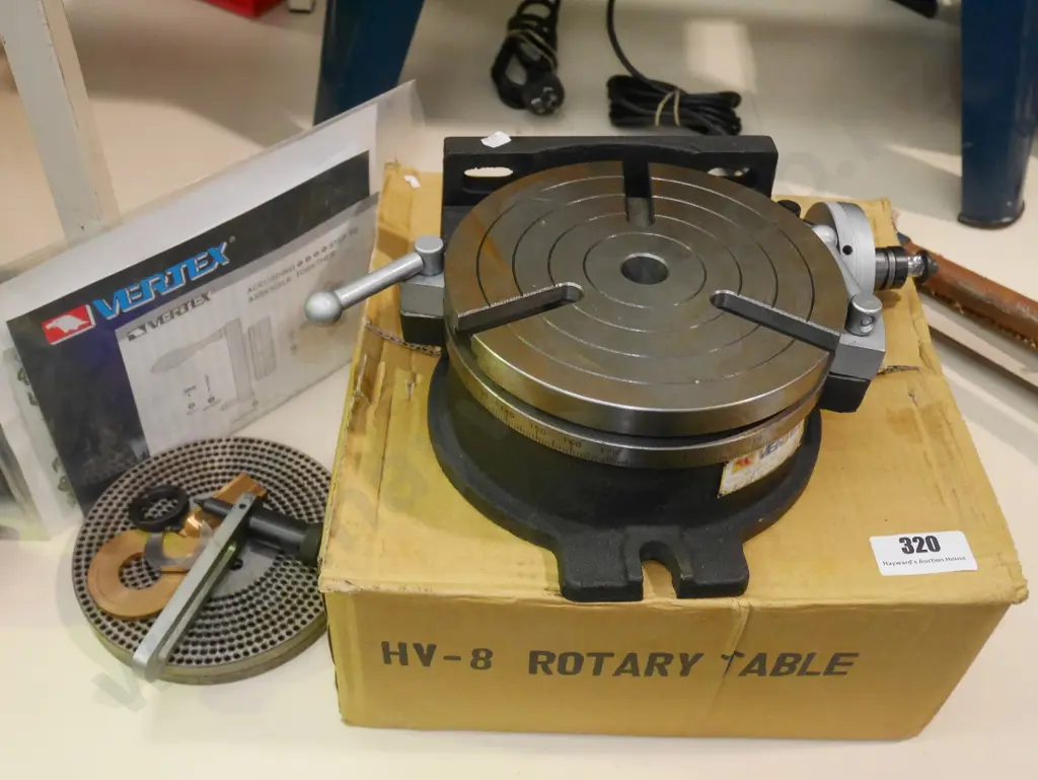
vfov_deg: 39.7
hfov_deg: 51.3
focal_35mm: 36
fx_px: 1080
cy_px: 390
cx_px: 519
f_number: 4.2
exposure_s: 1/125
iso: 3200
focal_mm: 18
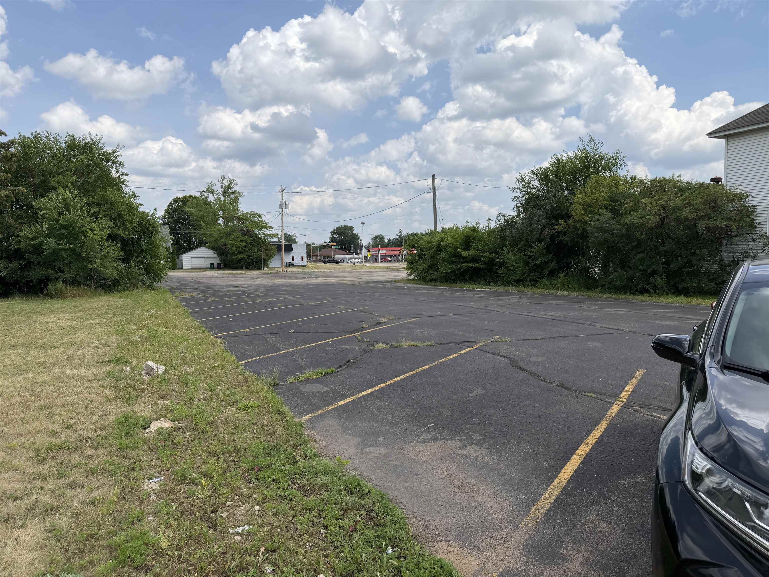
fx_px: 533
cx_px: 384
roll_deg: +1.0
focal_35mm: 24
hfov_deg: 71.6
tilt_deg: -3.7
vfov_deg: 56.8
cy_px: 288
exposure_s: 1/5319
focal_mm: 6.76
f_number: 1.78
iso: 80
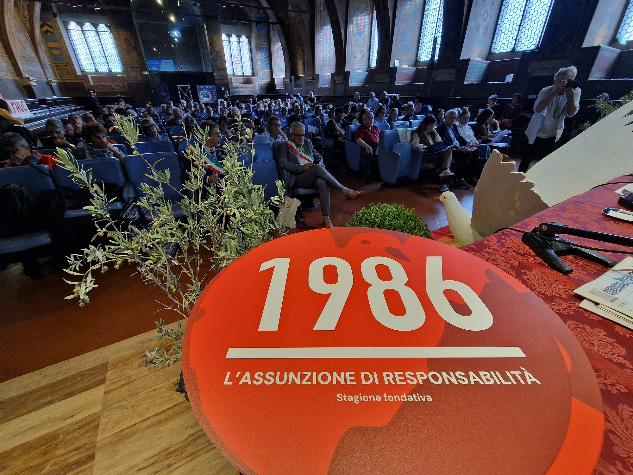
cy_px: 238
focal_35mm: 13
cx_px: 316
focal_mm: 2.2
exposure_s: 1/50
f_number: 2.2
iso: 125
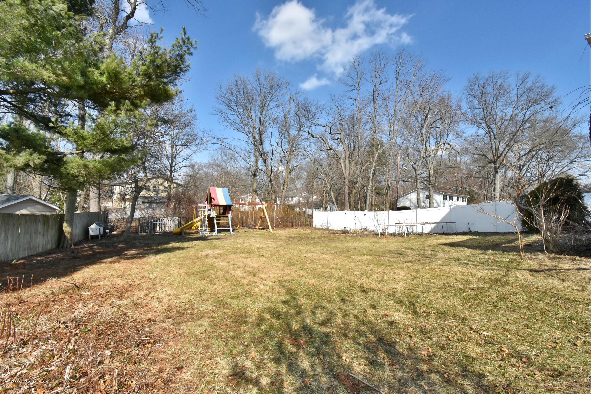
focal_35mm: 15
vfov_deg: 77.3
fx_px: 246
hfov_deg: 100.4
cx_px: 296
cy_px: 197
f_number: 10
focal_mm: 10
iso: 1250
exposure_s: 1/800
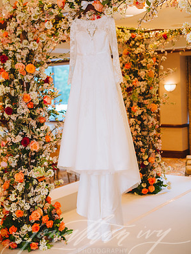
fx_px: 404
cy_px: 114
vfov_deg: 34.9
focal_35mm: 55
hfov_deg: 26.6
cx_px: 95
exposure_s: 1/50
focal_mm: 50
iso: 640
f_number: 2.8
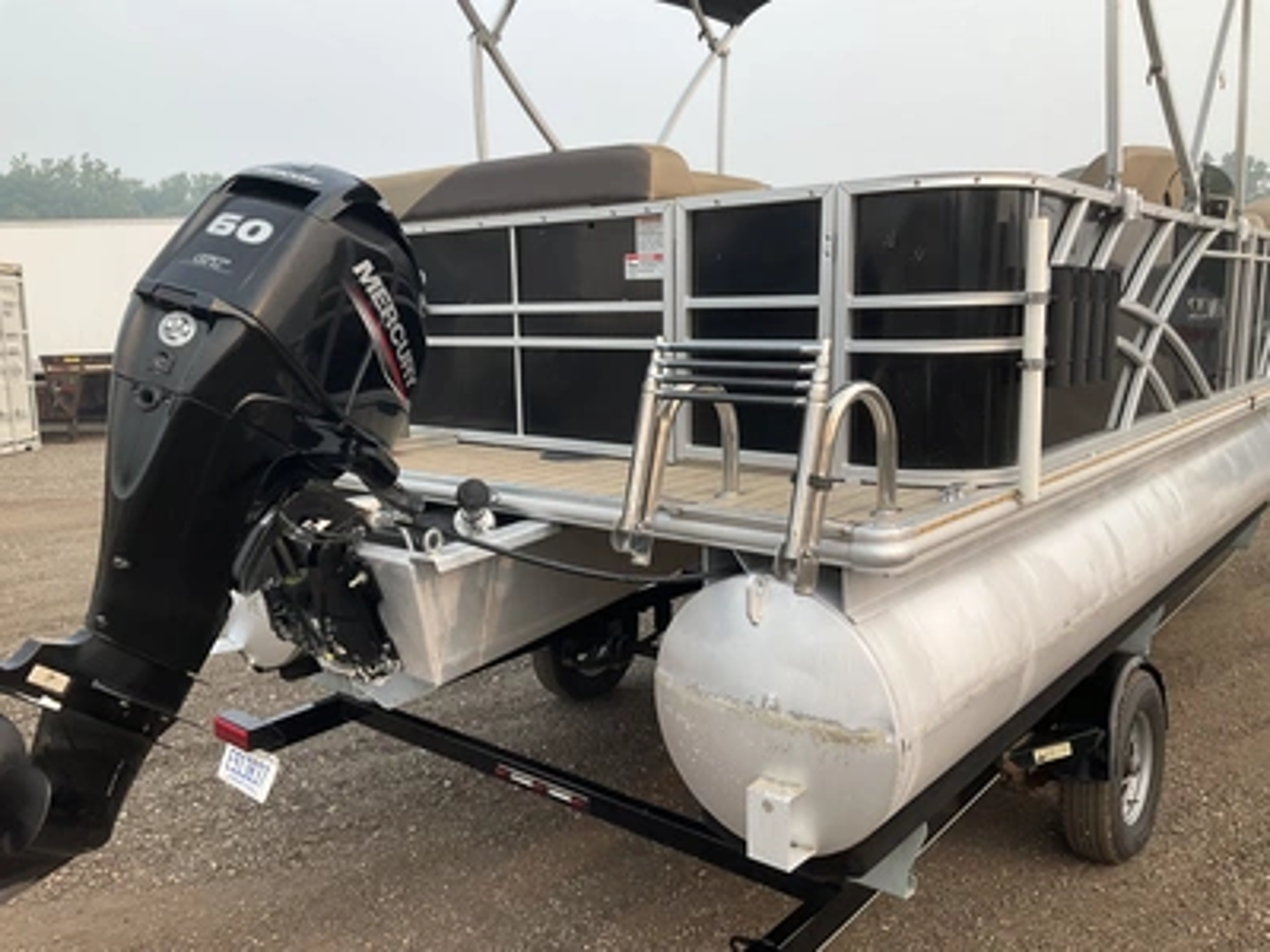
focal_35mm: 29
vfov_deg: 48.2
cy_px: 476
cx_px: 635
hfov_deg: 61.7
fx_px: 1064
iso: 25
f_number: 1.8
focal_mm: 3
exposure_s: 1/504
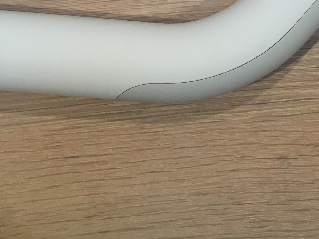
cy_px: -86
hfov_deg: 23.7
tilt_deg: -81.6
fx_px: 746
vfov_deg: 17.0
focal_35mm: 81
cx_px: 264
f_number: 2.2
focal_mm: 4.15
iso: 80
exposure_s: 1/30
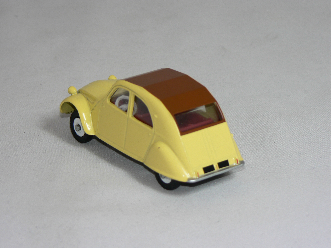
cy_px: 119
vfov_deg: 10.7
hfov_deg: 14.3
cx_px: 159
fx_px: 1320
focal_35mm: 138
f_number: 3.2
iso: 80
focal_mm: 21.6
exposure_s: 1/60
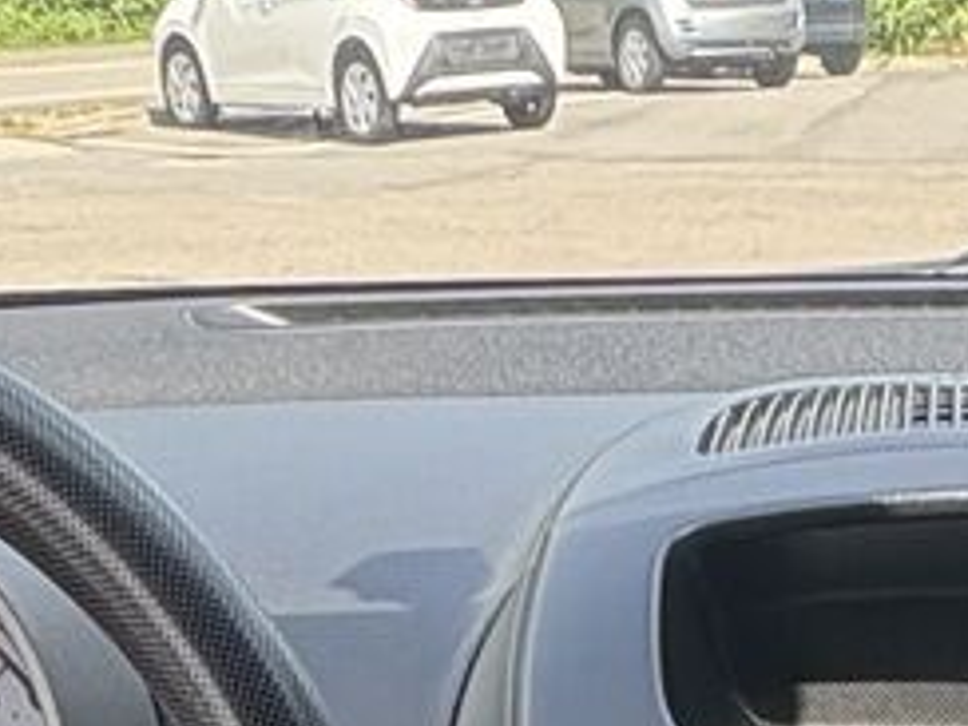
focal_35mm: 98
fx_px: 2740
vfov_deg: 11.7
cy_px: 1849
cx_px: 633
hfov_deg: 20.0
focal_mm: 2.22
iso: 64
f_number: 2.2
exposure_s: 1/190
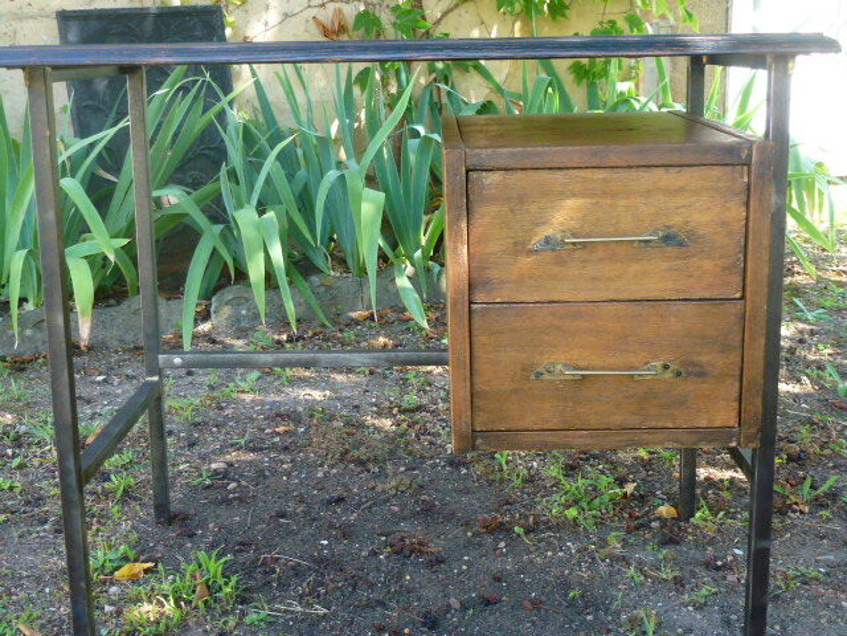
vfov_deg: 33.6
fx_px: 1052
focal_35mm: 43
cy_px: 318
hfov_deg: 43.9
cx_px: 424
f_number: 3.9
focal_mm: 7.4
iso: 250
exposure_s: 1/80
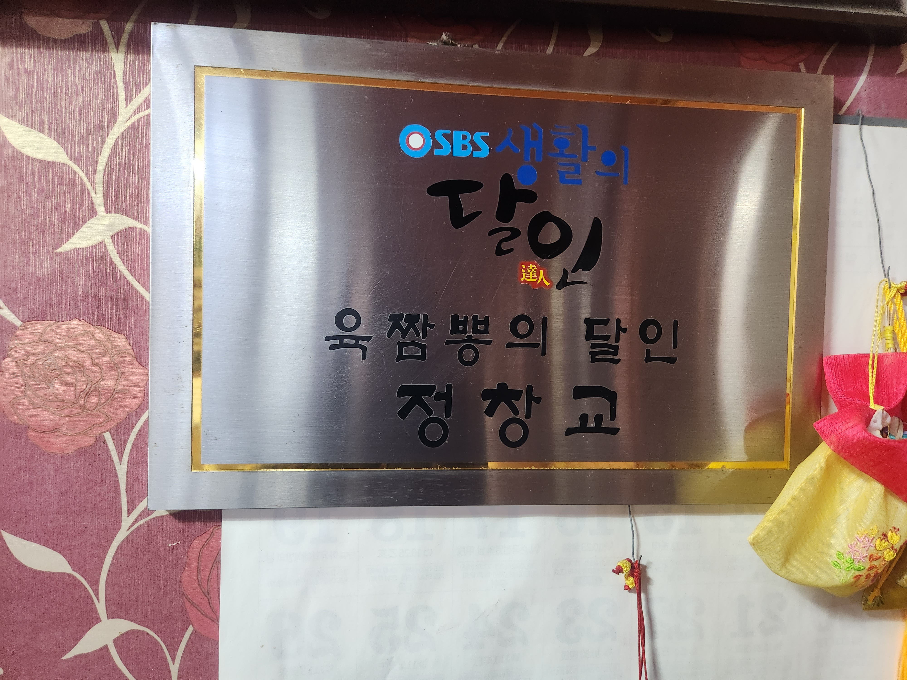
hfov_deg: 73.9
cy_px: 340
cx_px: 454
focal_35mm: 23
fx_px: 603
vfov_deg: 58.9
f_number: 1.8
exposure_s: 1/120
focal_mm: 5.4
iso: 640
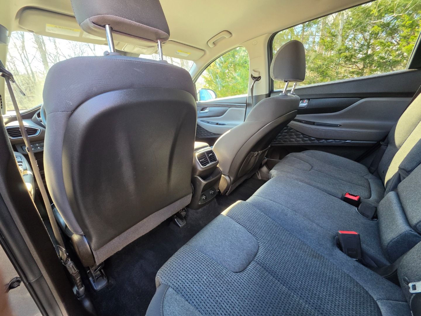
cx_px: 210
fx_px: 158
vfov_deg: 89.9
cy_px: 158
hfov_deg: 106.2
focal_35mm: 13
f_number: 1.9
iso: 160
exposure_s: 1/120
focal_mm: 2.2
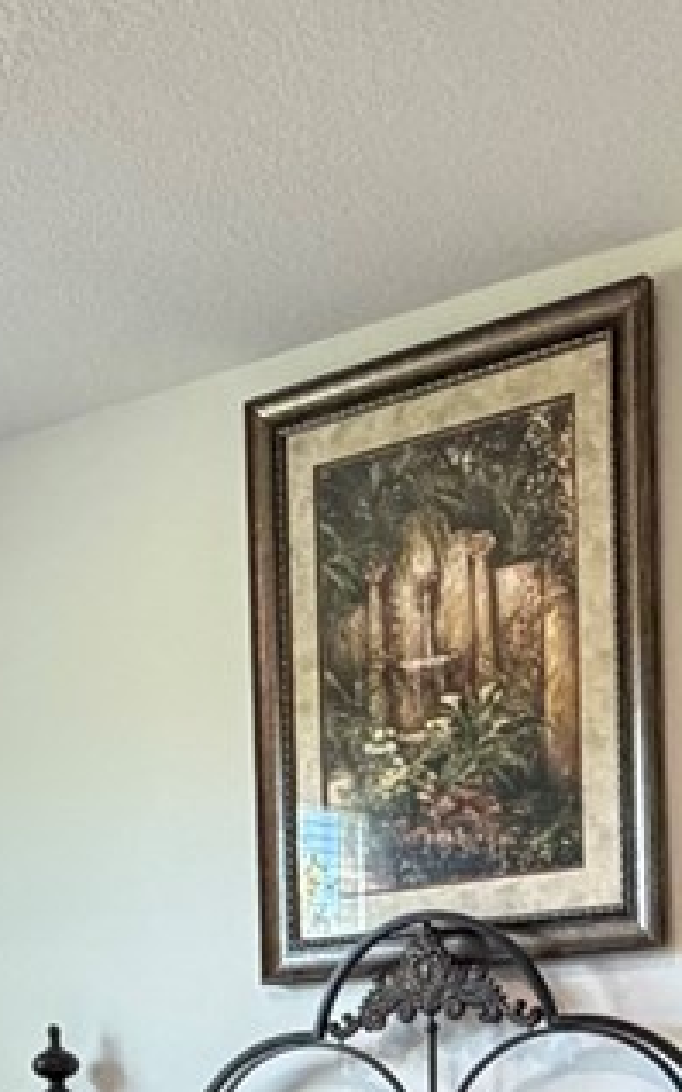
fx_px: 2231
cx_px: 307
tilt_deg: -1.4
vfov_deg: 25.3
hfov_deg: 17.4
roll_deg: +0.4
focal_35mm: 75
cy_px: 1240
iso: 400
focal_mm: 2.22
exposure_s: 1/60
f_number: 2.2
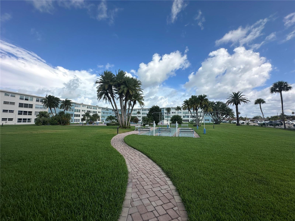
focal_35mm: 14
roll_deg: -0.3
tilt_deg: +5.4
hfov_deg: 102.1
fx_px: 119
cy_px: 110
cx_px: 148
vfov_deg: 85.7
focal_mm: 2.22
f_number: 2.2
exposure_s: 1/2257
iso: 40
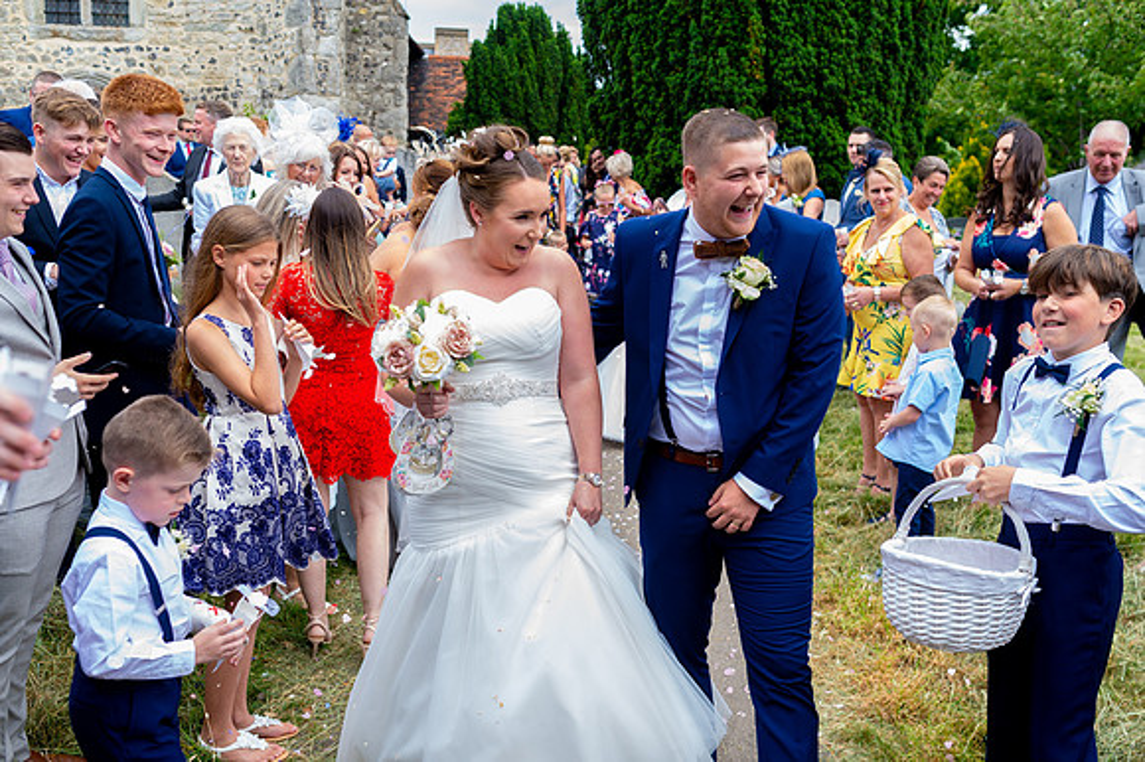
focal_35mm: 35
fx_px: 1113
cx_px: 572
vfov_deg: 37.8
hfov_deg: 54.5
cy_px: 381
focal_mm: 35
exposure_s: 1/500
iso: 320
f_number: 4
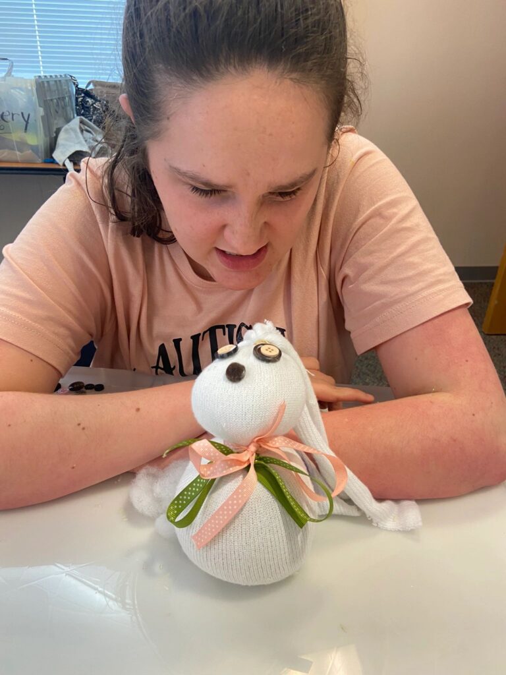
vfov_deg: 67.3
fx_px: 507
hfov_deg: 53.1
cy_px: 338
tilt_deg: -27.4
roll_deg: -2.3
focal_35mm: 26
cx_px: 253
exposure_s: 1/60
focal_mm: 4.25
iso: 160
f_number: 1.8
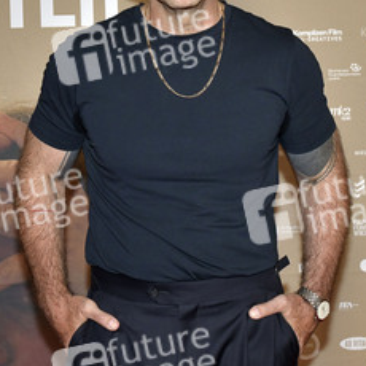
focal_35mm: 56
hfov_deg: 30.6
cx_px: 180
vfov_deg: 30.4
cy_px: 127
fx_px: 670
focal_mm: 38
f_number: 6.3
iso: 1250
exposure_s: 1/250
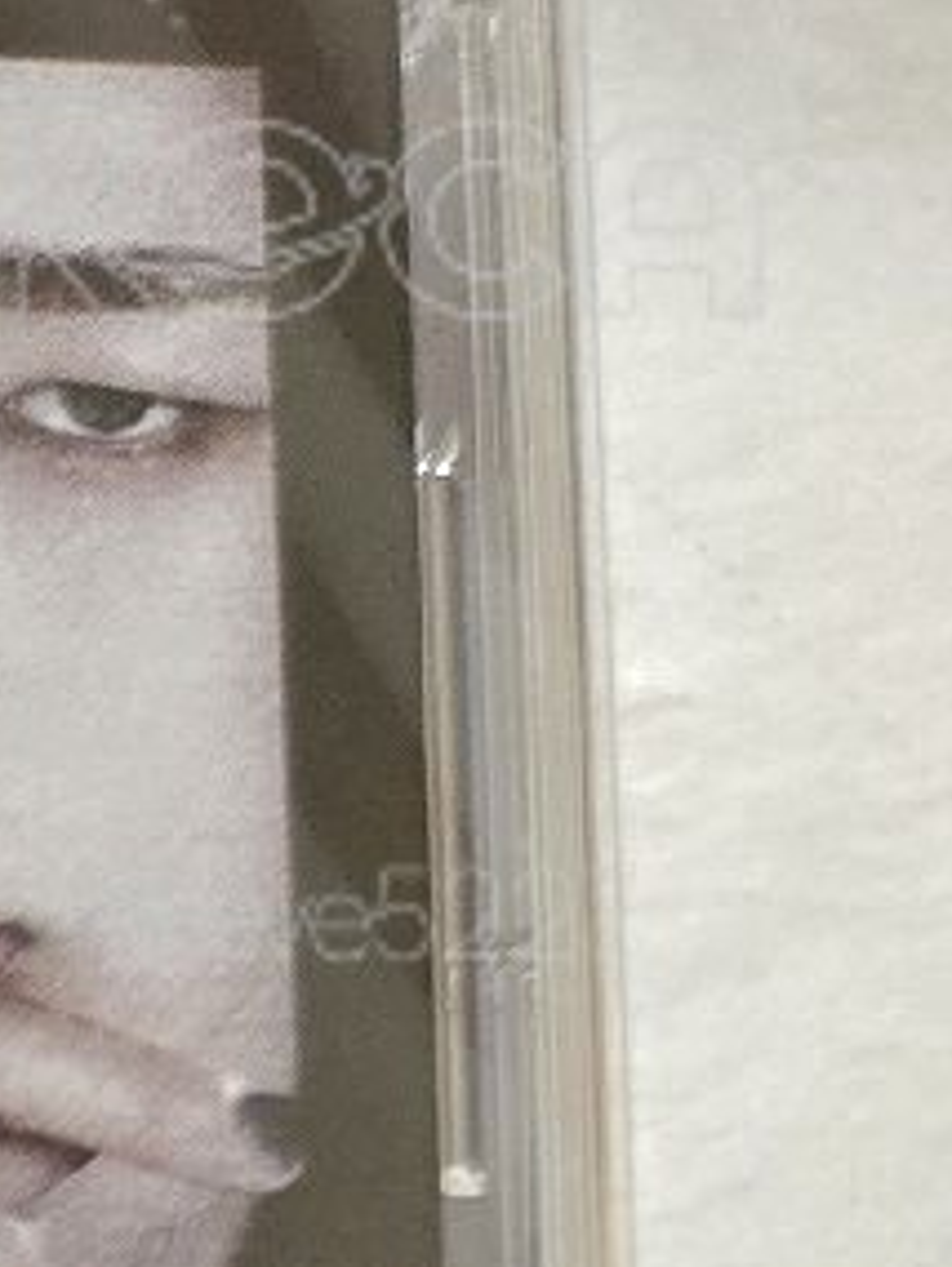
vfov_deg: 9.9
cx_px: -2033
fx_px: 5679
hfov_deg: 8.0
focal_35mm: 155
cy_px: 3681
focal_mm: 5.4
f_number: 1.8
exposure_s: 1/60.2
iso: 640
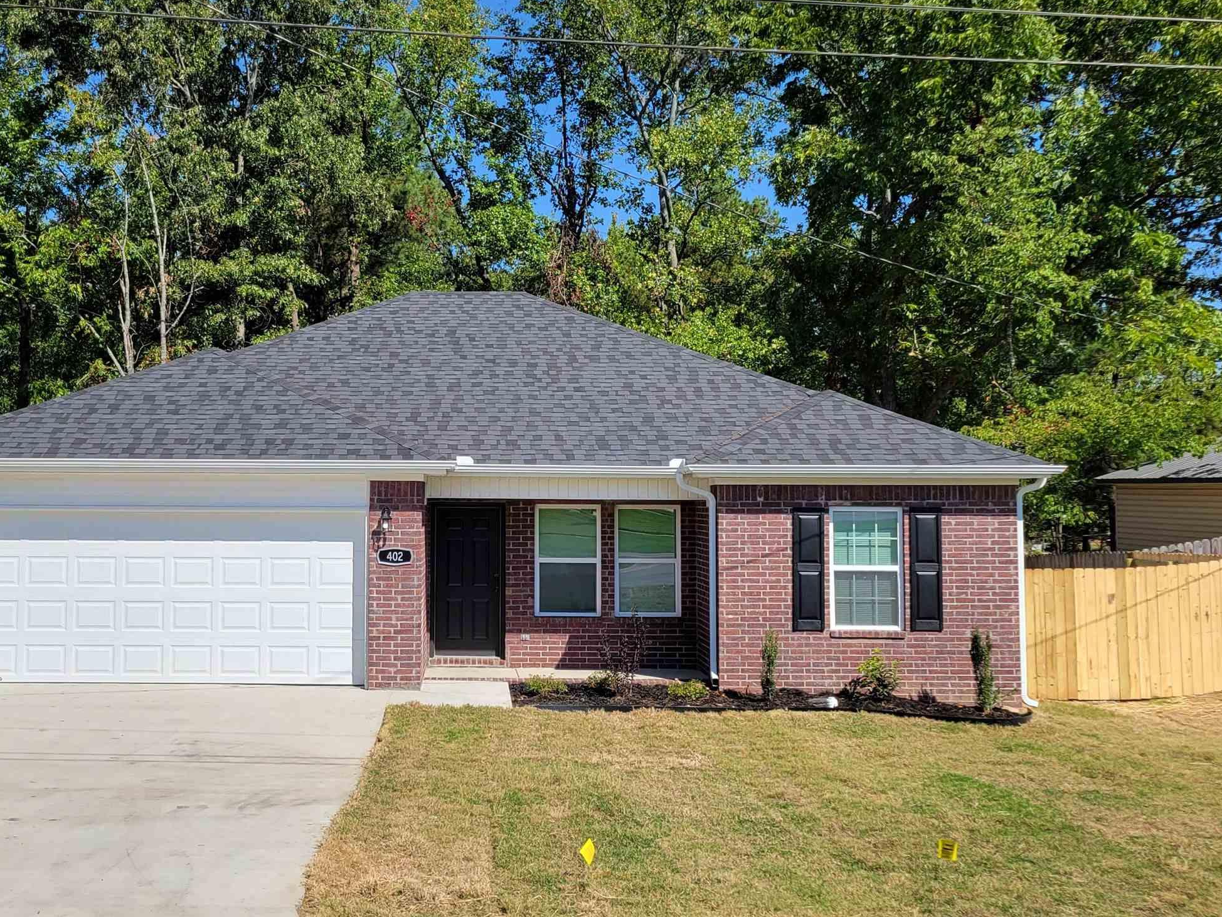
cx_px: 450
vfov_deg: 35.1
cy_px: 386
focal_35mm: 41
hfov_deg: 45.3
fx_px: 1447
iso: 40
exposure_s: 1/2483
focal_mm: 5.4
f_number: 1.8
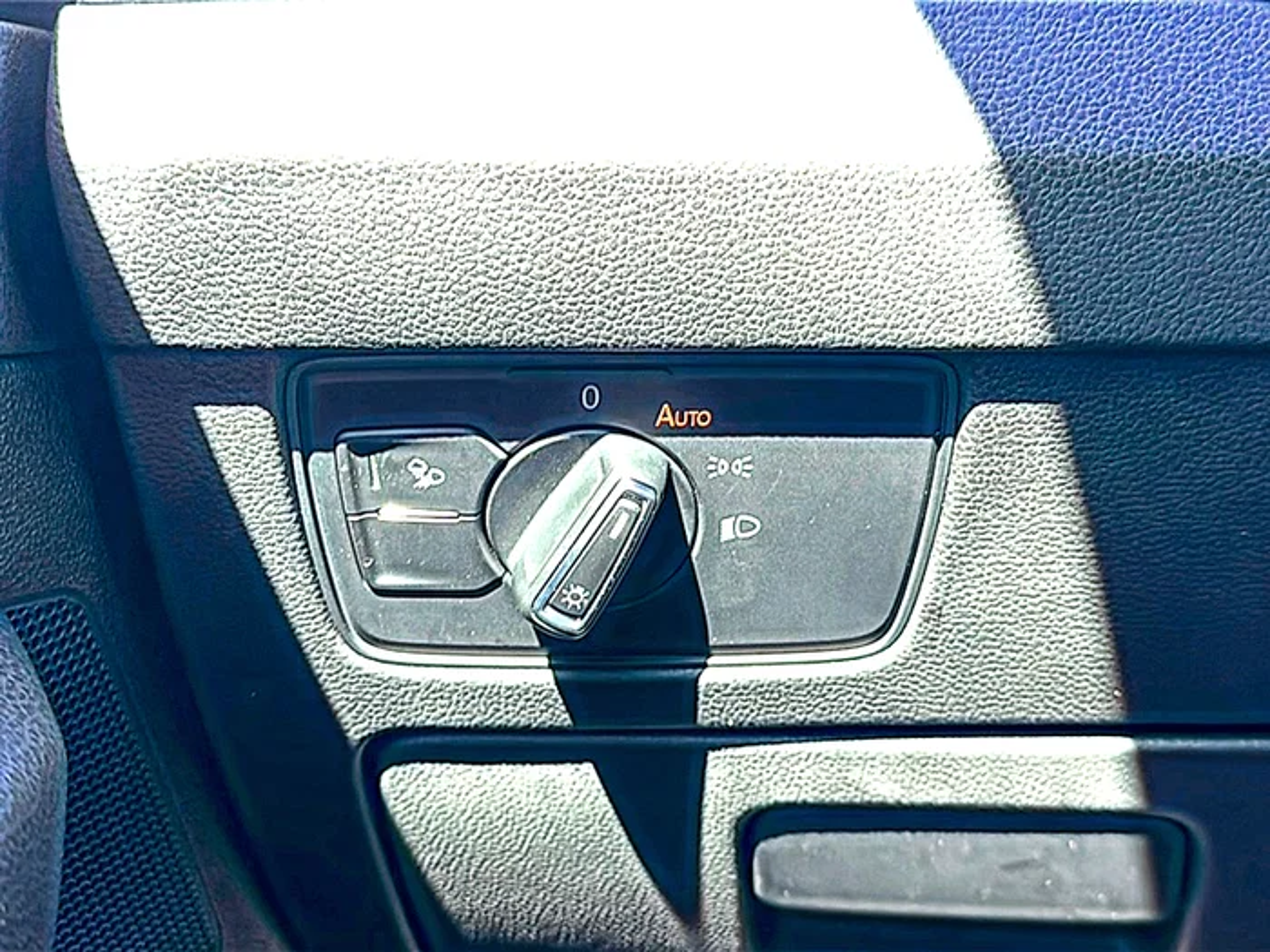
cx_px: 635
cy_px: 476
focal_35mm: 38
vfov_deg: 37.7
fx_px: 1394
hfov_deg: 49.0
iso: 64
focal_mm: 6.86
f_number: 1.78
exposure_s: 1/40
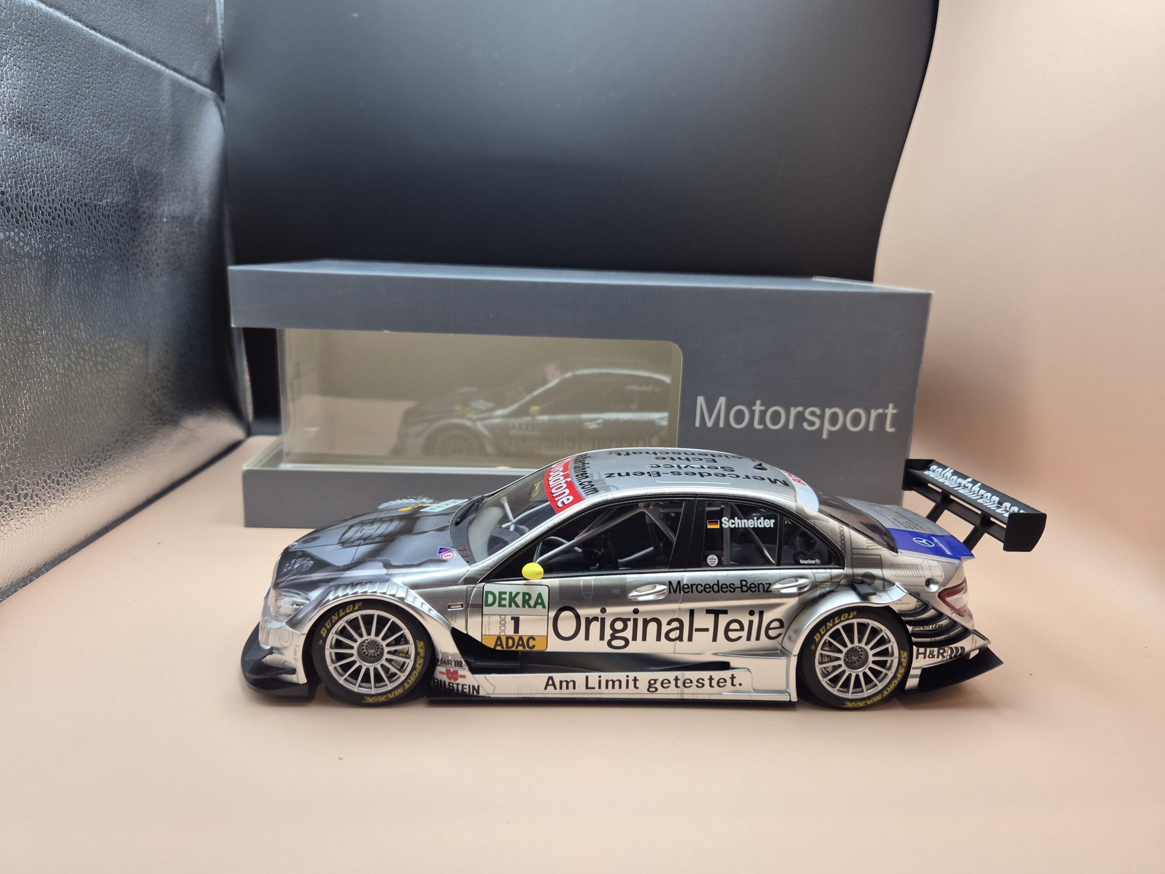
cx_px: 582
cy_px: 437
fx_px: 774
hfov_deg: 73.9
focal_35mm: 23
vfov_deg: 58.9
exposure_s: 1/52
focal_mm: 5.4
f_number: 1.8
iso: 40
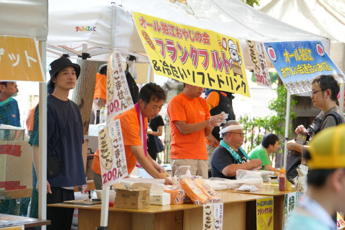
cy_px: 115
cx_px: 172
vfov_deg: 13.4
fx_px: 977
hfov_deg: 20.0
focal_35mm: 102
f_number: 4
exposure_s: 1/160
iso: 640
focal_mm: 102
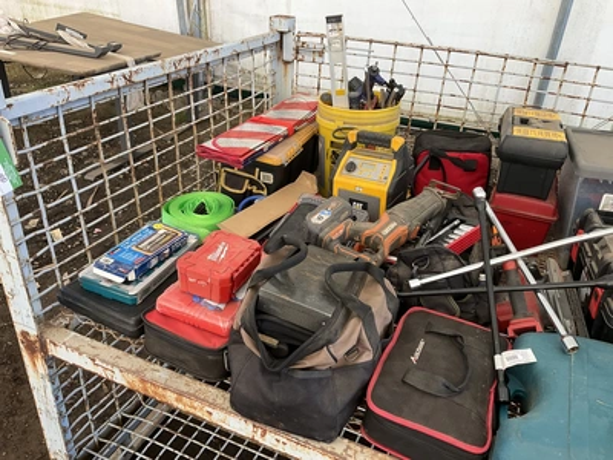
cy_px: 230
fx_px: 514
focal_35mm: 29
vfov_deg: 48.2
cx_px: 306
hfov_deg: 61.7
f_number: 1.8
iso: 40
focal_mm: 3
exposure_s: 1/122
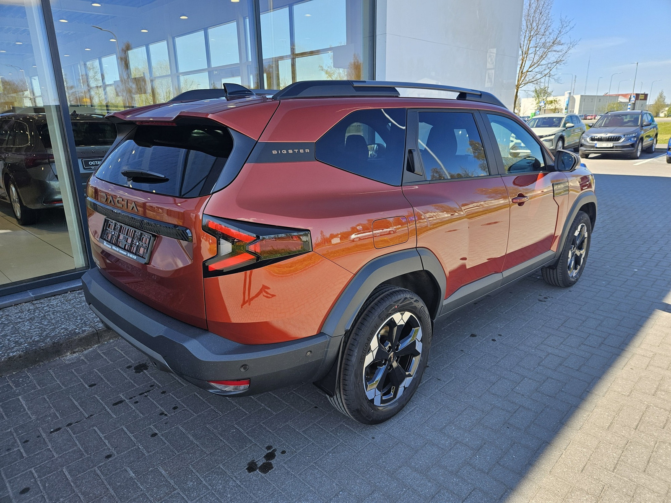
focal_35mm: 23
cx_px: 336
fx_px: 446
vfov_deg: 58.9
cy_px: 252
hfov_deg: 73.9
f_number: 1.8
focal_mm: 5.4
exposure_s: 1/481
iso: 40
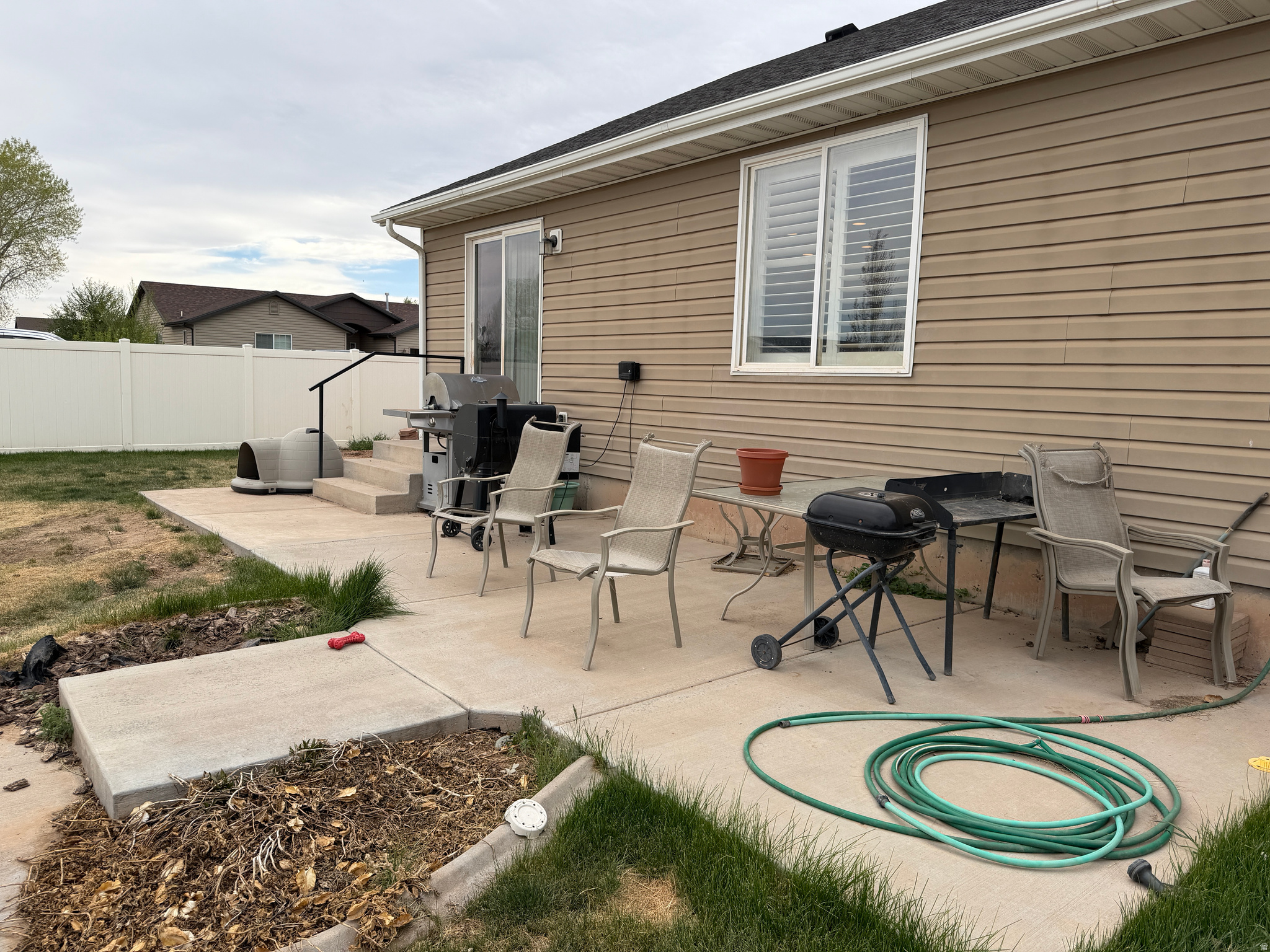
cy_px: 476
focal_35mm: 24
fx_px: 881
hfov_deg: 71.6
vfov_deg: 56.8
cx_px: 635
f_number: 1.78
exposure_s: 1/2801
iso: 80
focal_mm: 6.76
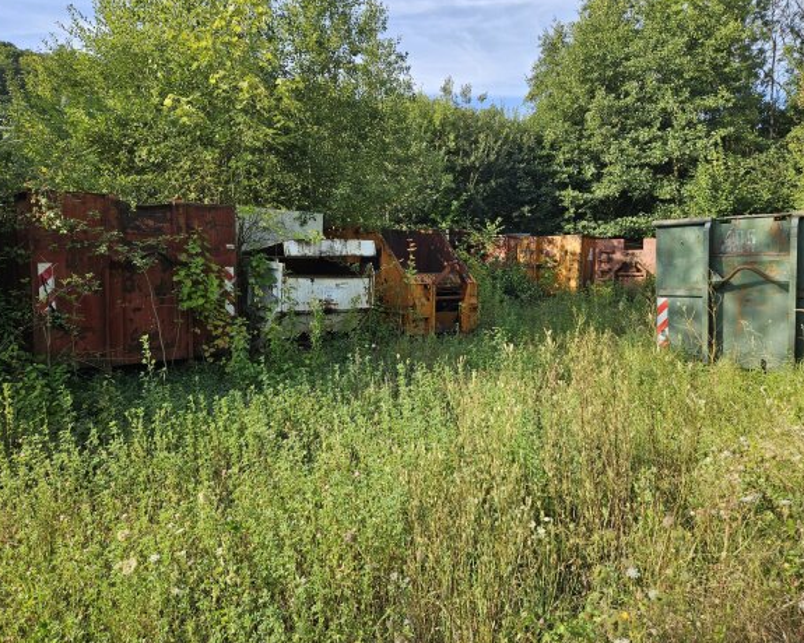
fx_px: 595
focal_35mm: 25
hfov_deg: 68.0
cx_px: 428
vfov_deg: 56.8
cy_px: 319
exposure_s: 1/479
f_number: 1.8
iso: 25
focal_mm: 5.4
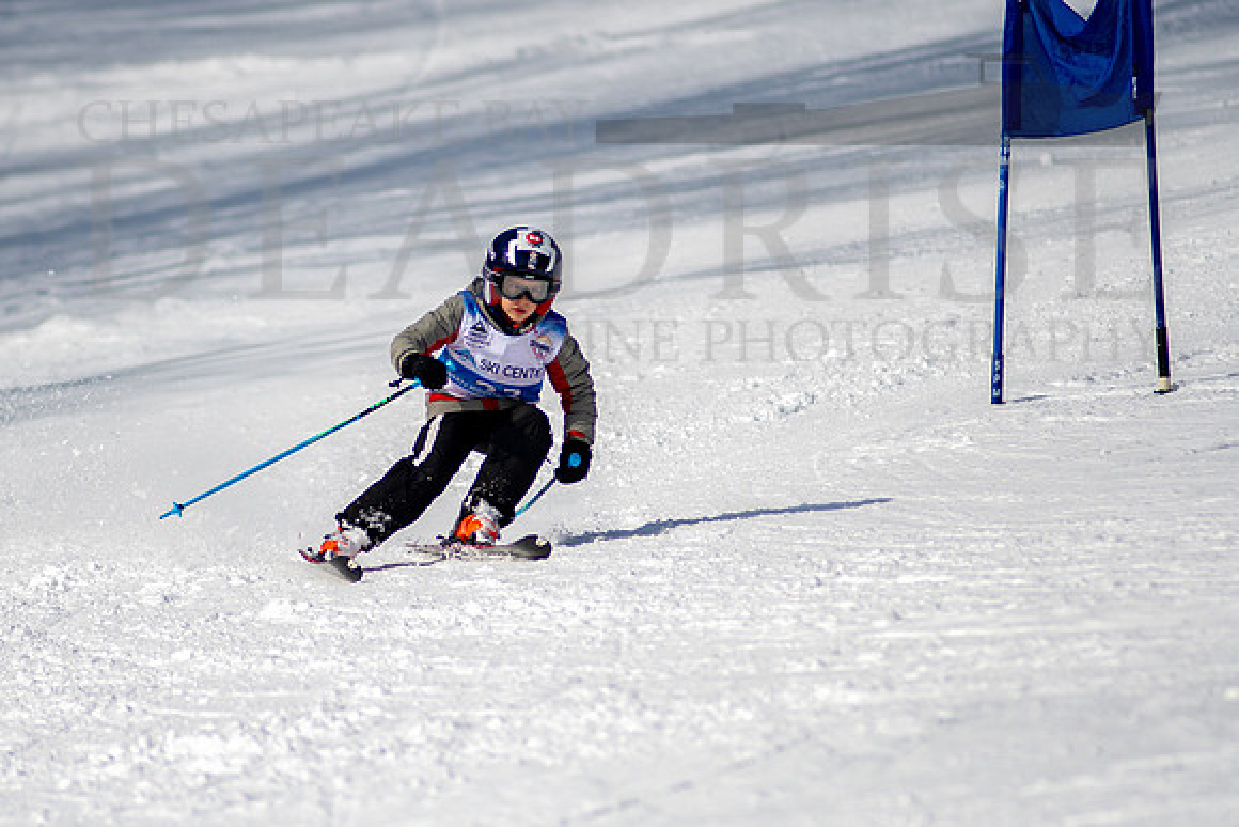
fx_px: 21018
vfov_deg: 2.3
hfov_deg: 3.4
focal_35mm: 611
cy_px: 449
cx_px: 461
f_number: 2.8
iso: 100
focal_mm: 300
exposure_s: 1/6400
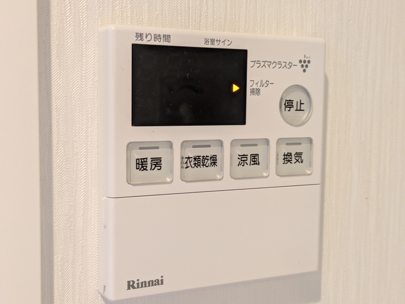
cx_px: 202
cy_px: 152
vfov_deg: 28.6
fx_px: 597
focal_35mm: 51
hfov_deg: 37.5
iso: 393
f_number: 1.89
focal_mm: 5.43
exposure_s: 1/100
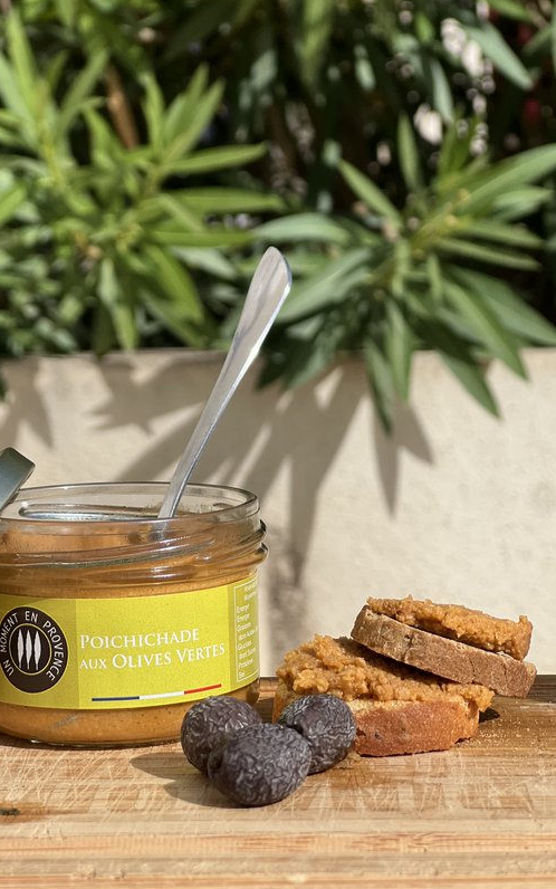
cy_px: 443
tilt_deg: -4.3
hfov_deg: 15.9
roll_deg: +1.1
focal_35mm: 82
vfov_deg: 25.2
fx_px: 1987
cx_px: 231
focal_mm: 9
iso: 32
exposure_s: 1/951
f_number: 2.8
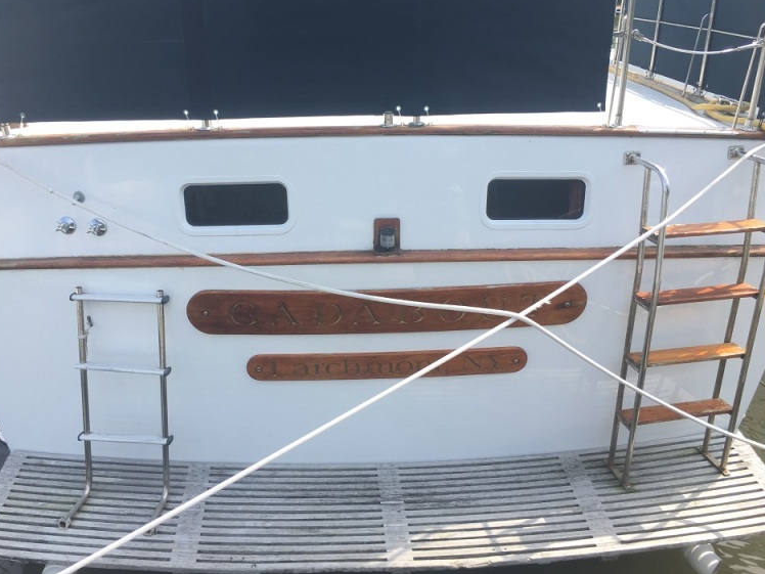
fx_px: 685
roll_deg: +0.2
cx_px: 364
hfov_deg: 58.3
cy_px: 269
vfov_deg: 45.4
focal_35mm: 31
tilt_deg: -21.5
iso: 25
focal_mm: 4.15
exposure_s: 1/591
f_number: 2.2
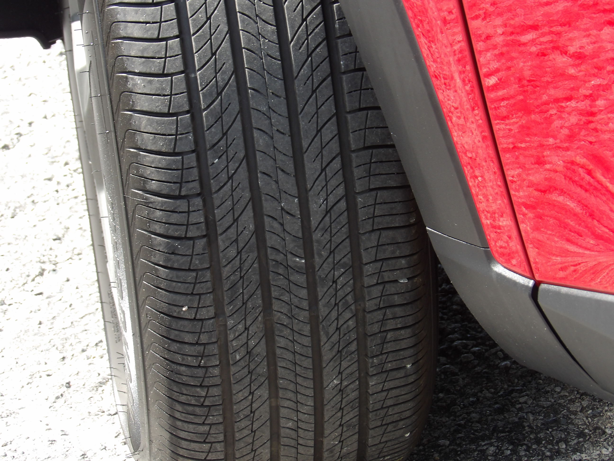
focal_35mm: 169
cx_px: 307
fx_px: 2998
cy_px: 230
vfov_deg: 8.8
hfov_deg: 11.7
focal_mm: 30.2
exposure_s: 1/116
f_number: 4.4
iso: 100
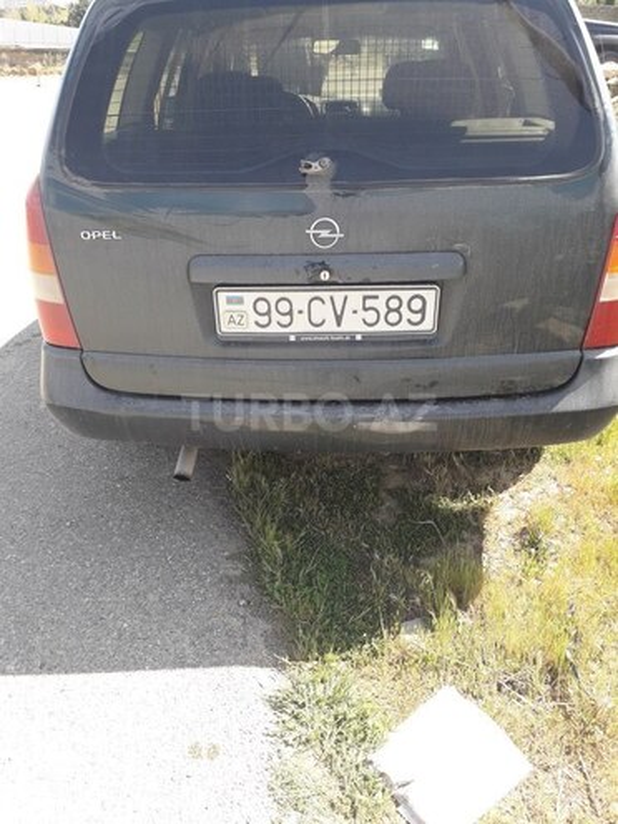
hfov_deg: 51.4
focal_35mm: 27
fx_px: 643
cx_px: 309
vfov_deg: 65.3
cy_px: 412
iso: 40
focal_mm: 3.6
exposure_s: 1/347
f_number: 1.9
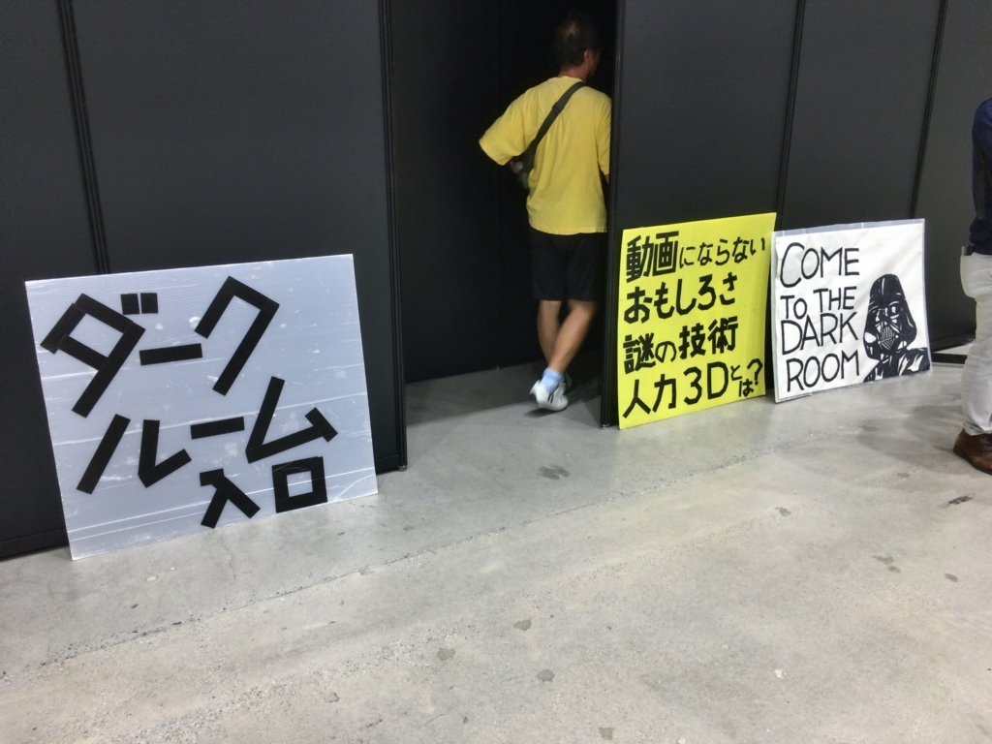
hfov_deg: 61.7
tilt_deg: -16.6
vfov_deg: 48.2
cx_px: 496
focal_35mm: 29
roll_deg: -0.3
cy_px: 372
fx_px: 831
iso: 125
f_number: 2.2
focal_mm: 4.15
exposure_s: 1/30
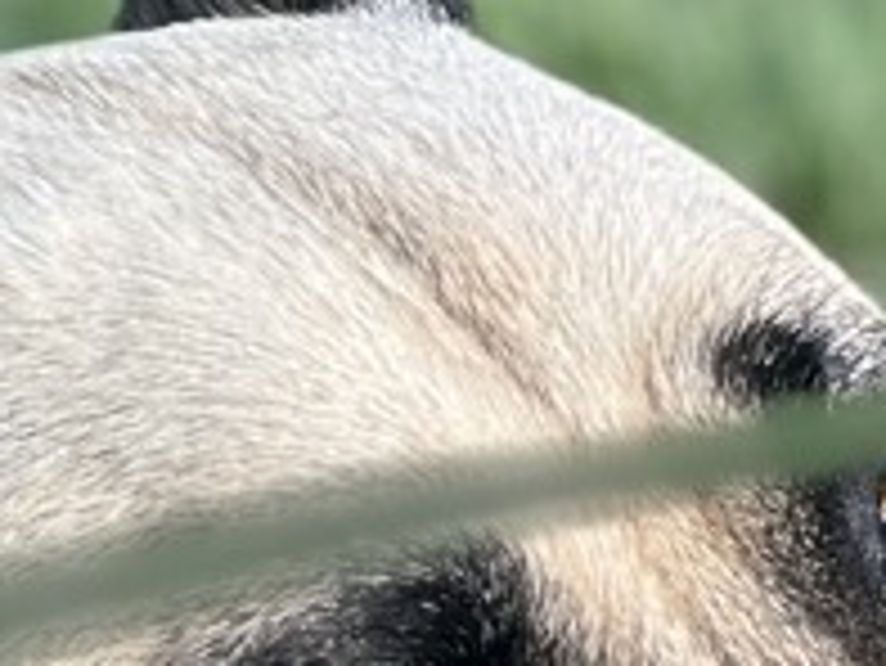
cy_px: 1246
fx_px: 11986
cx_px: -756
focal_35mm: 468
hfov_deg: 4.2
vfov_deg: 3.2
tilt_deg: -23.0
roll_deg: +7.4
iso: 20
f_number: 2.8
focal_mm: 9
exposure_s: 1/144
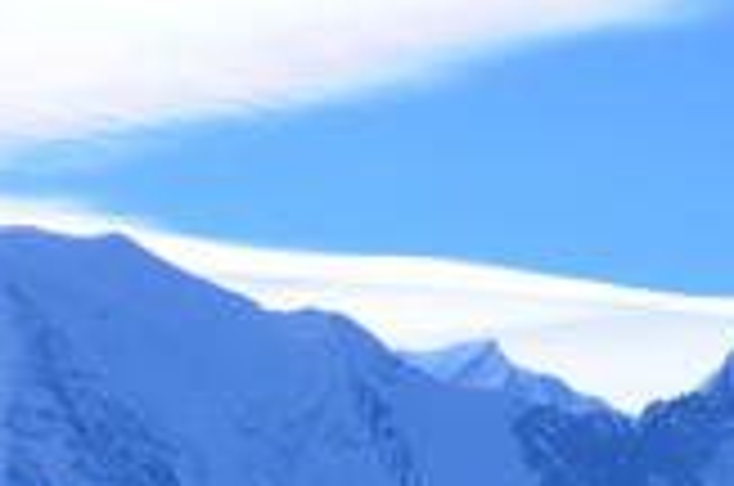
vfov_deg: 4.5
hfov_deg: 6.9
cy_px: 868
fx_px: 6064
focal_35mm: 298
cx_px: -27
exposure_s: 1/500
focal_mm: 36
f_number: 13
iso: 200
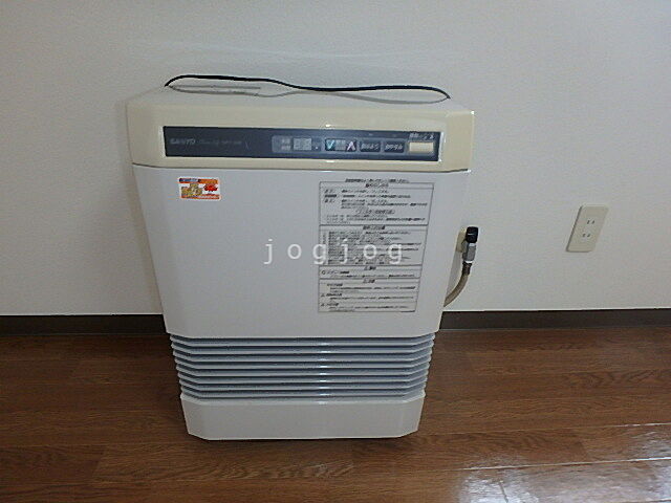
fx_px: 407
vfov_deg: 63.4
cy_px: 252
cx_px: 336
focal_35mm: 21
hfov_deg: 79.0
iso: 320
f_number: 3.5
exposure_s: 1/30
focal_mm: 3.7
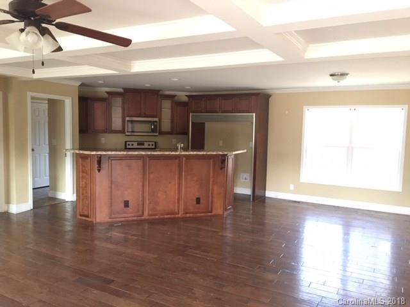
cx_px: 205
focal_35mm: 29
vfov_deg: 48.2
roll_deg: -1.3
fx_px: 343
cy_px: 154
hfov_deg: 61.7
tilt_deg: -6.1
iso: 200
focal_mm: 4.15
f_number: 2.2
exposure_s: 1/20
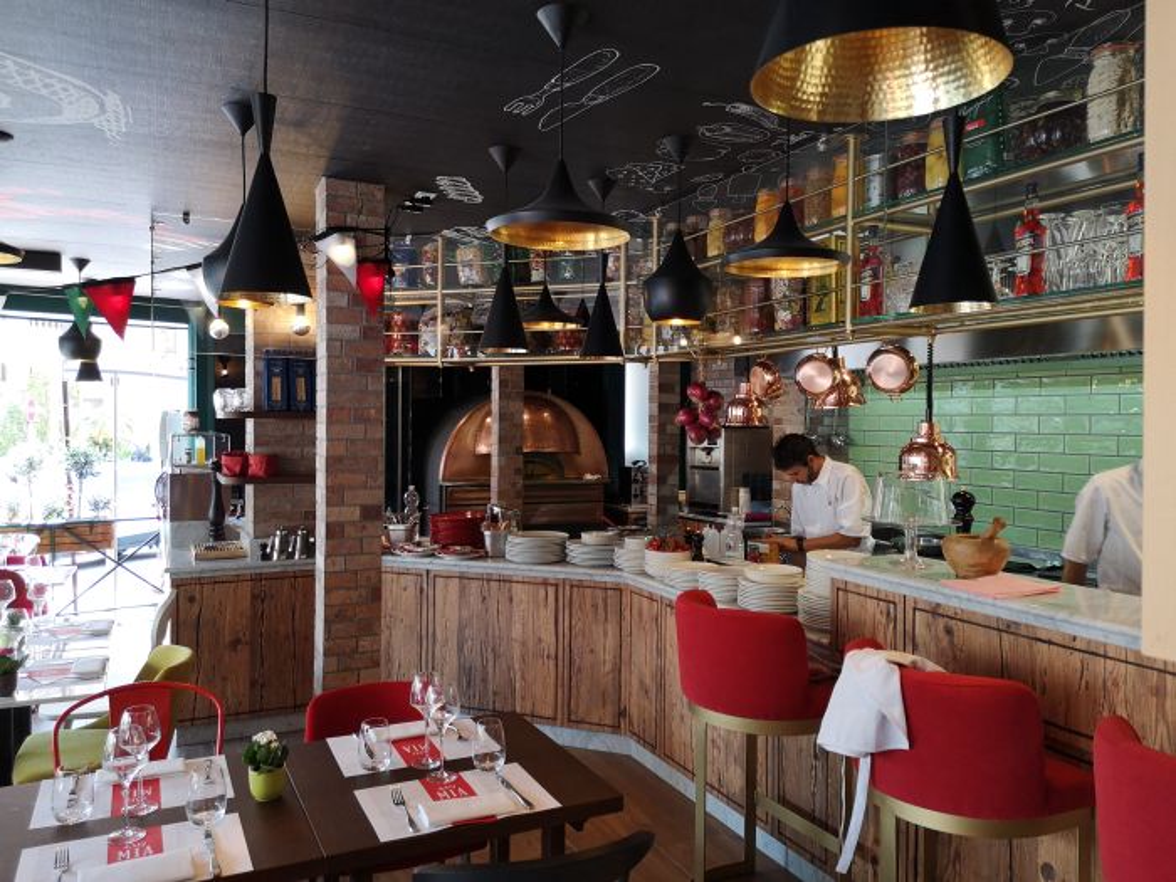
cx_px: 588
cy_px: 441
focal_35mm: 27
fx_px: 917
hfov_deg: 65.3
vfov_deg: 51.4
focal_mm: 3.95
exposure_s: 1/90
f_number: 1.8
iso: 100
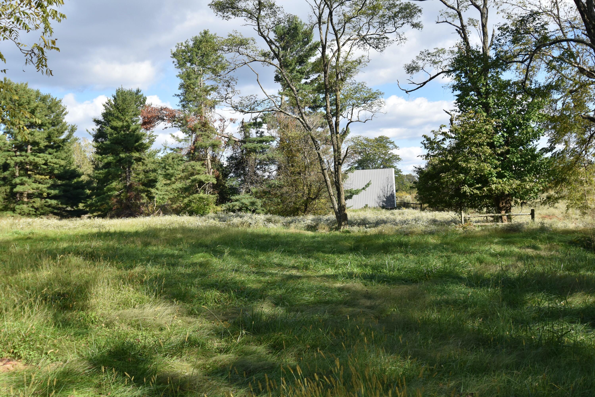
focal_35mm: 33
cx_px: 298
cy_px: 198
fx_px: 545
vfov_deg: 40.0
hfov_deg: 57.2
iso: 320
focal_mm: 22
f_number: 5
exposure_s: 1/1250
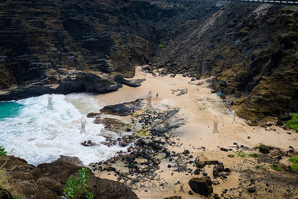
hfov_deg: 54.4
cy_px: 100
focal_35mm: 35
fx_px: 290
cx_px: 149
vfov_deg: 37.9
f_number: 8
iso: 500
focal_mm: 35
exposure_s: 1/200
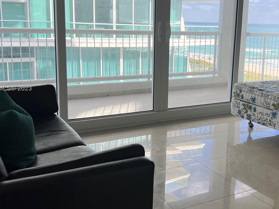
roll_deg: -2.2
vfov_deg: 32.1
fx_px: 363
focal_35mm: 45
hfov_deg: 41.7
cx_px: 177
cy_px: 89
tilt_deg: -12.1
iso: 50
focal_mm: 5.7
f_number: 1.5
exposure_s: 1/539
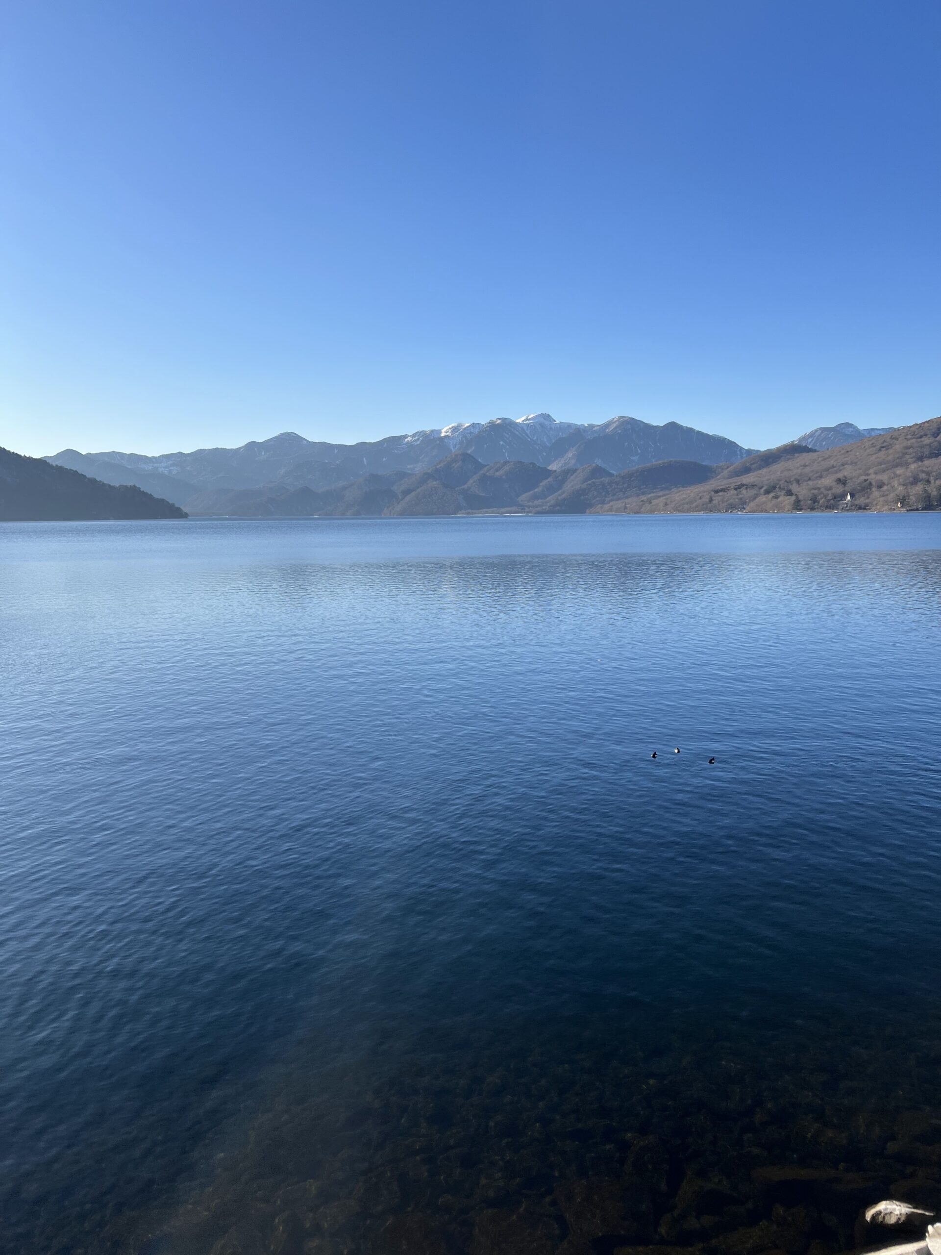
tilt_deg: -7.6
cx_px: 470
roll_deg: +0.3
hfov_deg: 53.1
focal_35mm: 26
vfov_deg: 67.3
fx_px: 942
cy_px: 628
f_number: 1.5
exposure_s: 1/3356
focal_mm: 5.7
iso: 50
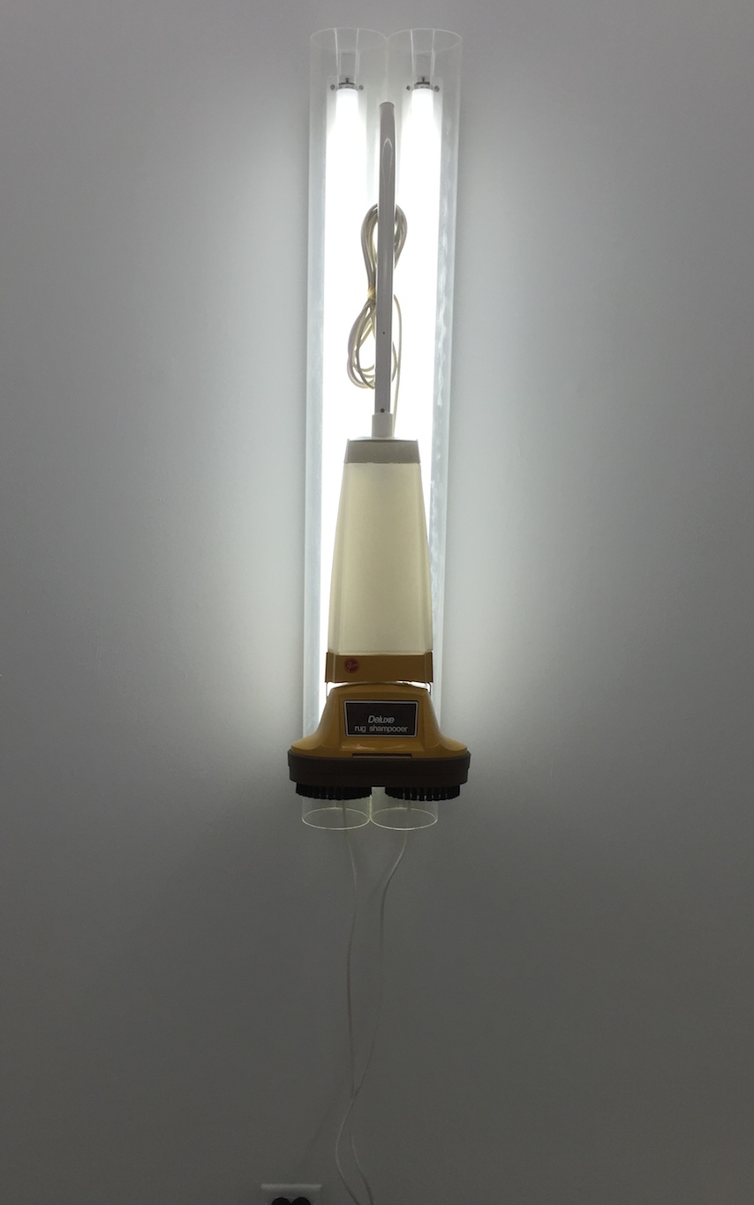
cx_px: 333
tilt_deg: -8.7
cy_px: 642
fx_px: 1183
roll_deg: +0.1
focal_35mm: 36
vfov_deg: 54.0
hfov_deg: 35.3
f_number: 2.2
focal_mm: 4.15
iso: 40
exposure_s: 1/120
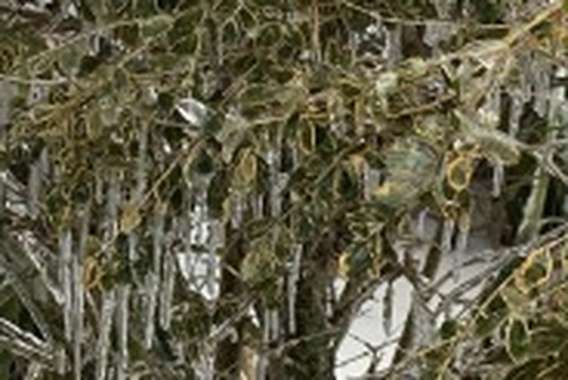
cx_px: -22
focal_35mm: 188
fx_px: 2968
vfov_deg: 7.1
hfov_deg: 10.8
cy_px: -293
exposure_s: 1/400
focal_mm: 6
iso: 20
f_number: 2
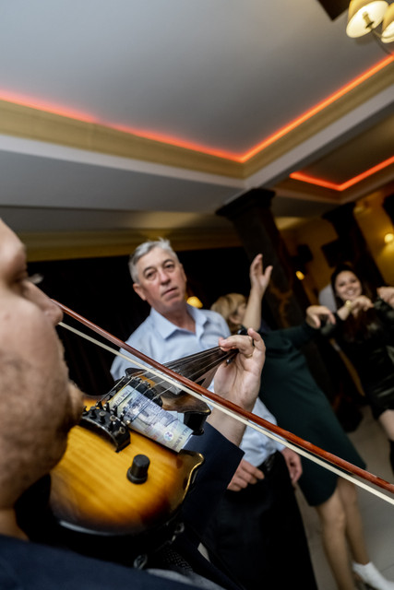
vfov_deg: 73.7
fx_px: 394
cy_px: 295
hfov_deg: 53.2
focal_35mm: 24
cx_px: 197
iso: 1600
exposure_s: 1/125
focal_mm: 16
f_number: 2.8
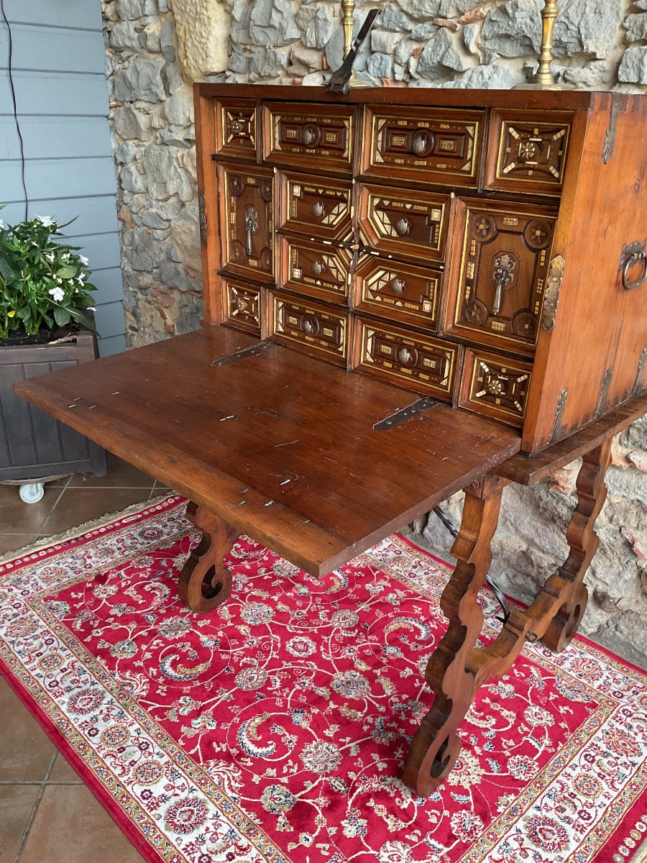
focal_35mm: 29
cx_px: 324
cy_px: 432
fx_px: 723
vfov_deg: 61.7
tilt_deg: -24.5
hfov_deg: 48.2
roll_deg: -1.2
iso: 80
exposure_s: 1/60
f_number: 1.8
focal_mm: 3
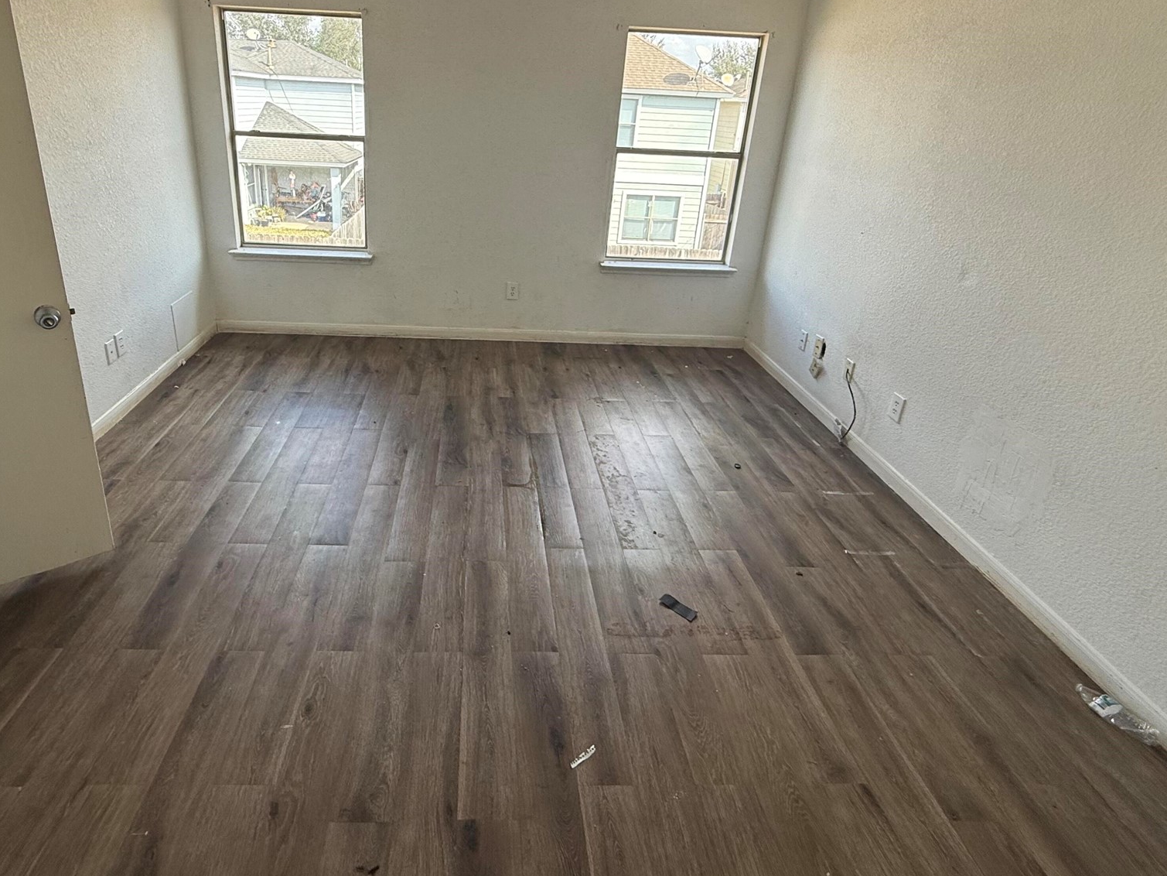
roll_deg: -1.9
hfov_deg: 84.1
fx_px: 641
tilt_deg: -18.8
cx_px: 500
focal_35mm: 19
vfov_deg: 67.8
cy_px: 336
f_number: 2.2
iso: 64
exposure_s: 1/173
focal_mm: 2.22
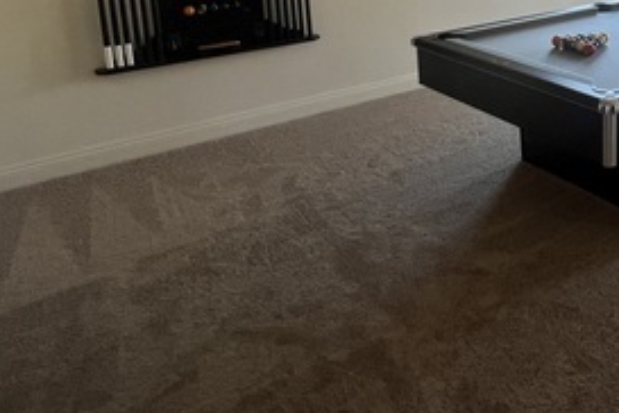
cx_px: 600
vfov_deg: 36.0
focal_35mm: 33
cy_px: -2
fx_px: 567
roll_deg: +1.3
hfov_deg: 48.5
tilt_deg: -9.1
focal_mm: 1.57
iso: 80
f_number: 1.8
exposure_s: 1/99
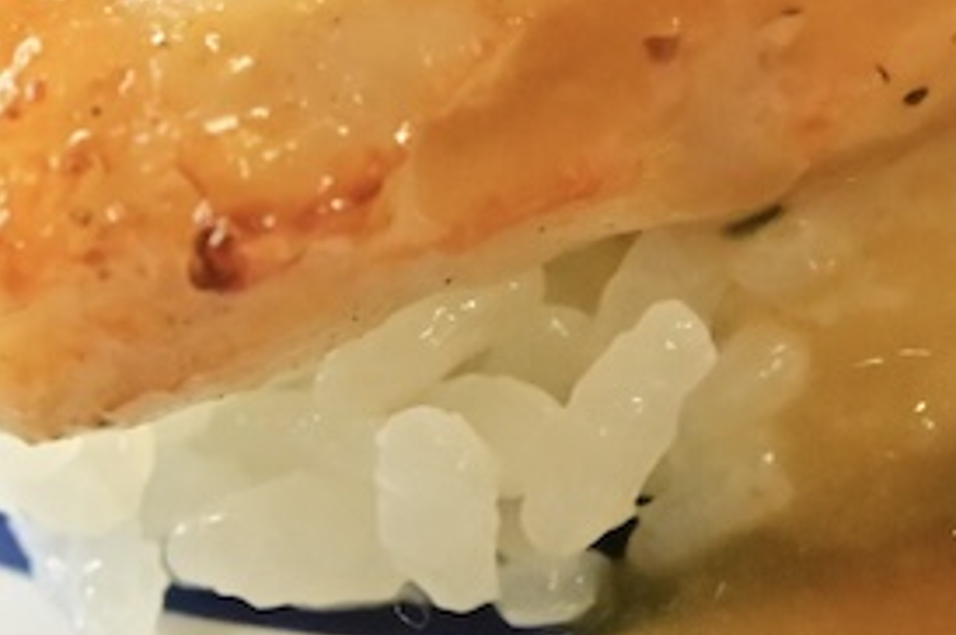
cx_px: 796
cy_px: -412
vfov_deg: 4.1
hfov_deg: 6.3
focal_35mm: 329
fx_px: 8726
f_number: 7.1
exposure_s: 1/160
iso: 4000
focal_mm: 60
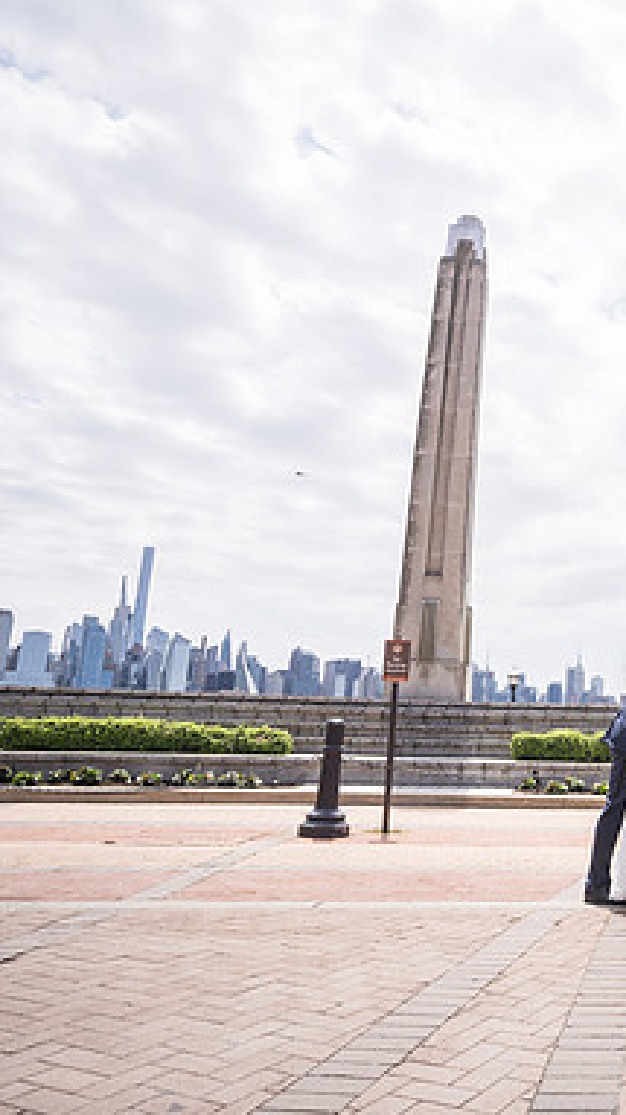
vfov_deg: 69.9
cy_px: 560
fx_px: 798
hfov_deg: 36.5
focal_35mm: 27
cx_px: 681
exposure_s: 1/2000
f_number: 2.8
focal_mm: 17
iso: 100
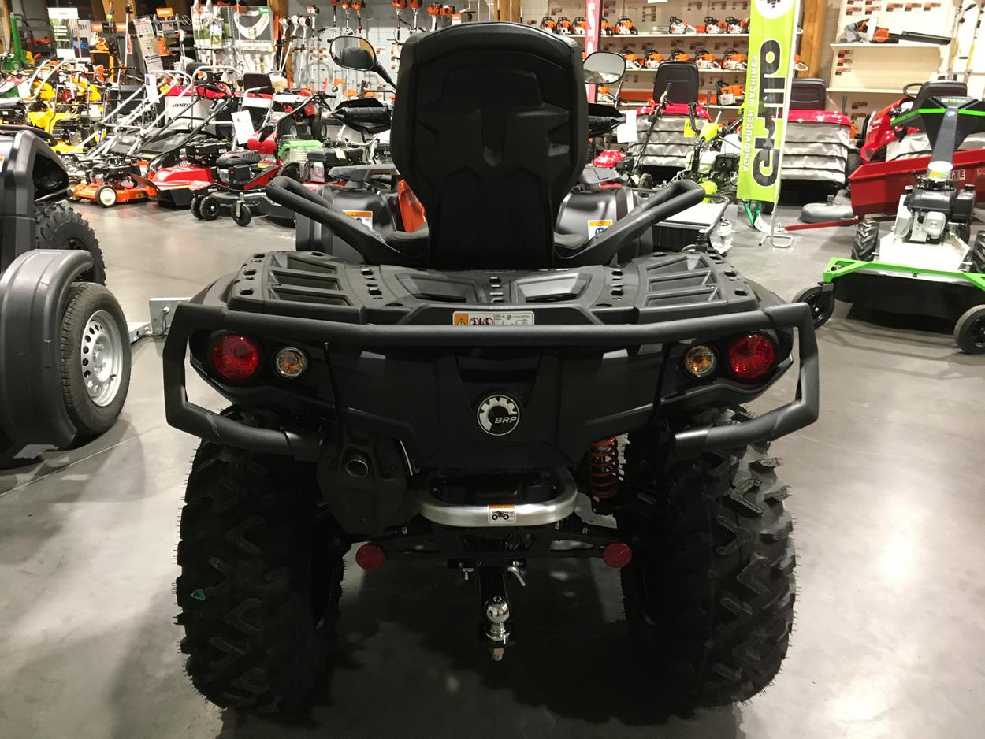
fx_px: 825
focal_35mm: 29
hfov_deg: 61.7
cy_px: 370
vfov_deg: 48.2
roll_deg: +0.5
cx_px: 492
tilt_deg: -19.7
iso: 200
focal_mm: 4.15
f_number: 2.2
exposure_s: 1/20
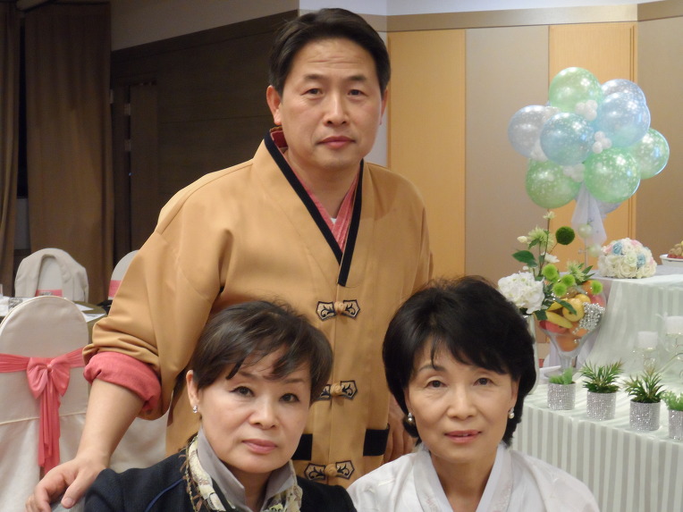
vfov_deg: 23.7
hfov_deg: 31.2
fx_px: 1223
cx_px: 342
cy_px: 256
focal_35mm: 62
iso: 400
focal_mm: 10.2
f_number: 4.2
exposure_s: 1/20
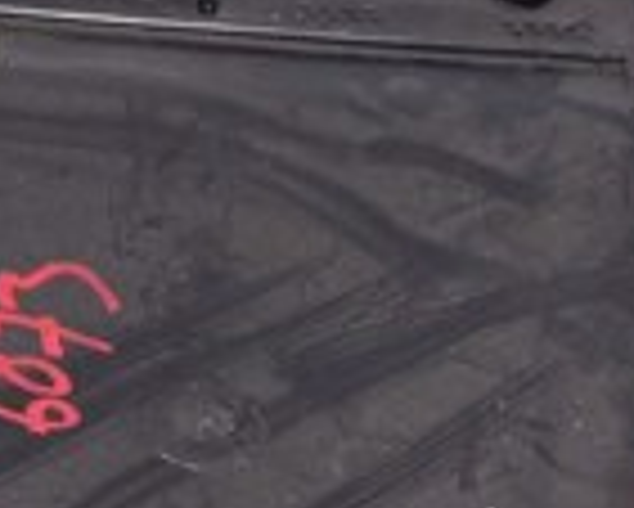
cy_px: 564
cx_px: 198
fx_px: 2159
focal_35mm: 115
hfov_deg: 16.7
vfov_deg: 13.2
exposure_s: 1/200
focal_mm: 18
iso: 1600
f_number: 8
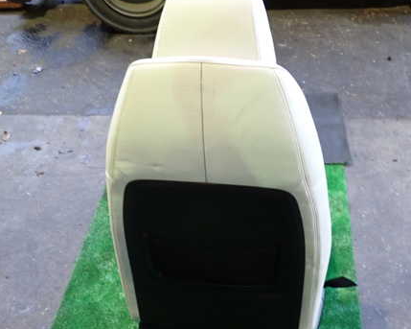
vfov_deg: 36.5
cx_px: 209
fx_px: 499
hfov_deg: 44.8
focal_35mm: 41
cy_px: 171
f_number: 2.3
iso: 500
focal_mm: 5.4
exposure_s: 1/30
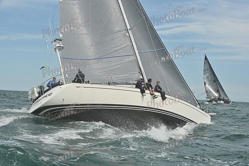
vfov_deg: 19.5
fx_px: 484
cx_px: 124
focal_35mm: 70
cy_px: 83
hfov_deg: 28.8
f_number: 10
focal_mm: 70
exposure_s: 1/1250
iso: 320
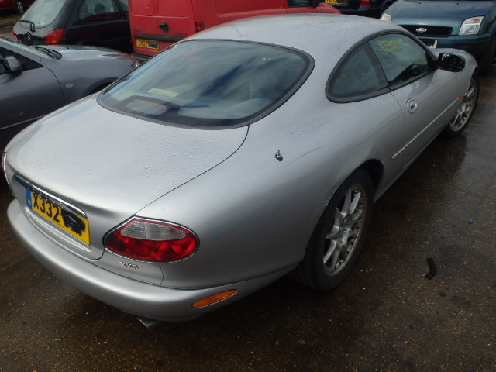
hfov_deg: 63.4
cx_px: 248
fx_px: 401
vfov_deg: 49.7
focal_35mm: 28
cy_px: 186
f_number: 3.9
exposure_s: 1/800
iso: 125
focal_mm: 5
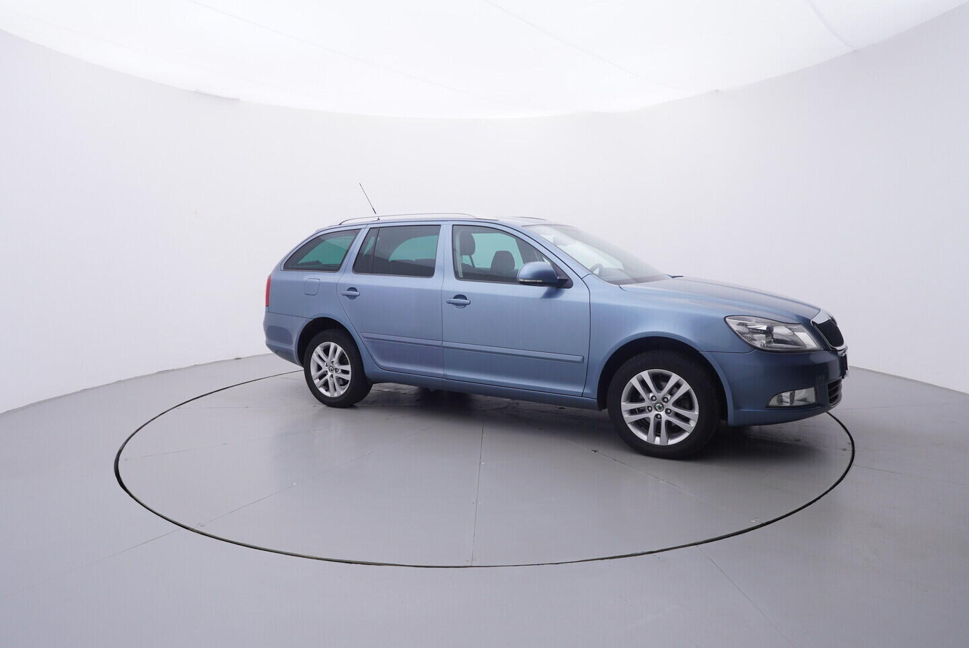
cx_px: 484
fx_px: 606
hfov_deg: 77.3
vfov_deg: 56.2
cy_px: 324
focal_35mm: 22
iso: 200
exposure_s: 1/80
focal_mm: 15
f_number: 5
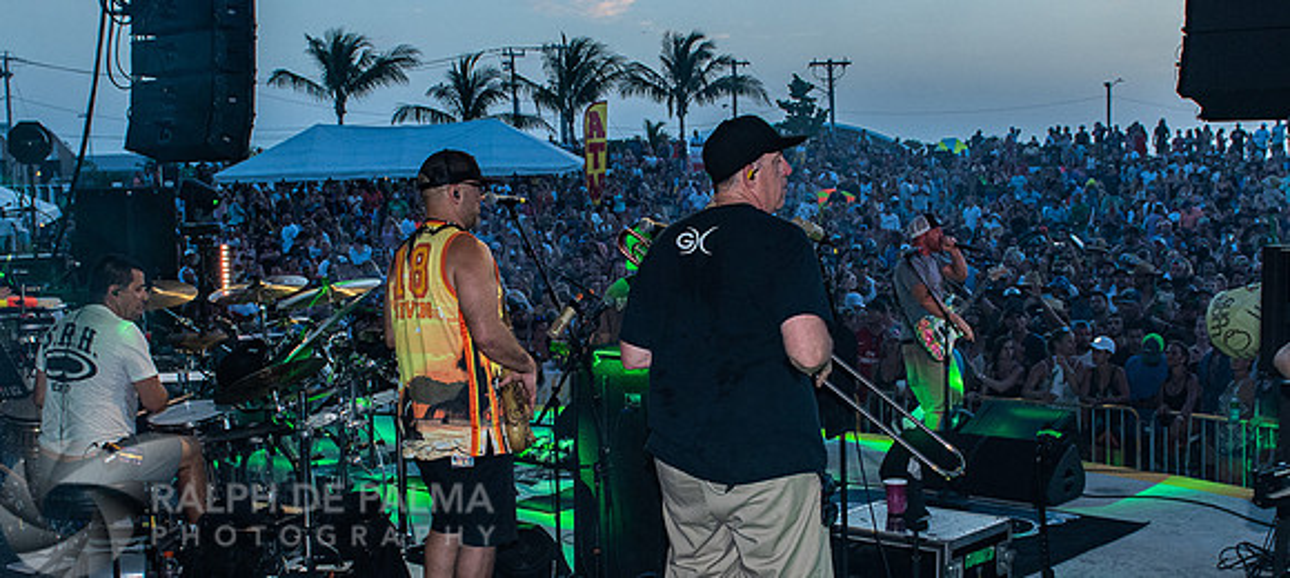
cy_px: 338
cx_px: 629
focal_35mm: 48
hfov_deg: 45.0
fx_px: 1556
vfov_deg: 21.0
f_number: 5.6
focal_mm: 24
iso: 800
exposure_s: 1/160
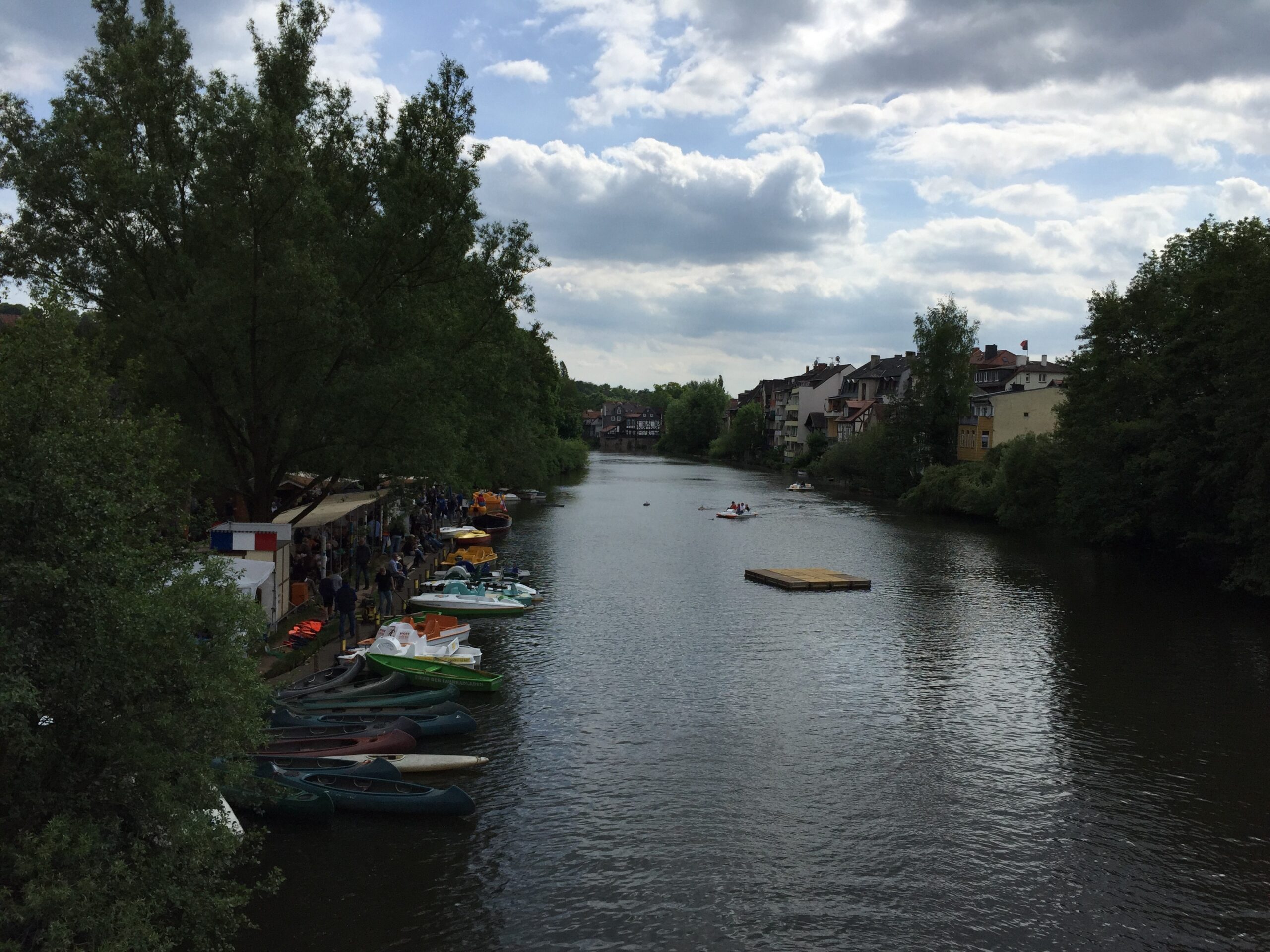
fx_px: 1064
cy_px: 476
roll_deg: -2.4
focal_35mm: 29
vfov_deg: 48.2
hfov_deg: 61.7
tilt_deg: -2.3
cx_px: 635
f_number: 2.2
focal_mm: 4.15
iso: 32
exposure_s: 1/4405
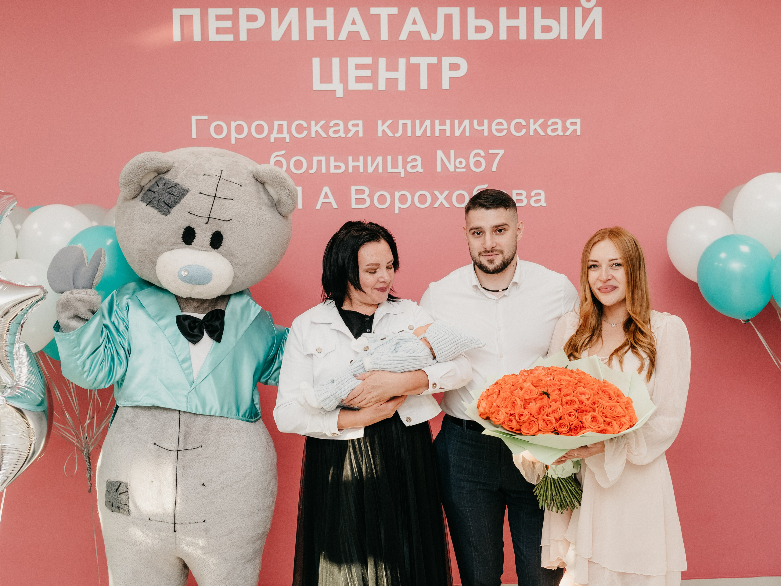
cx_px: 411
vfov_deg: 34.5
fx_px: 944
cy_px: 317
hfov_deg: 44.9
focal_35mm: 42
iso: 640
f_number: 4
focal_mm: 35
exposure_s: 1/160
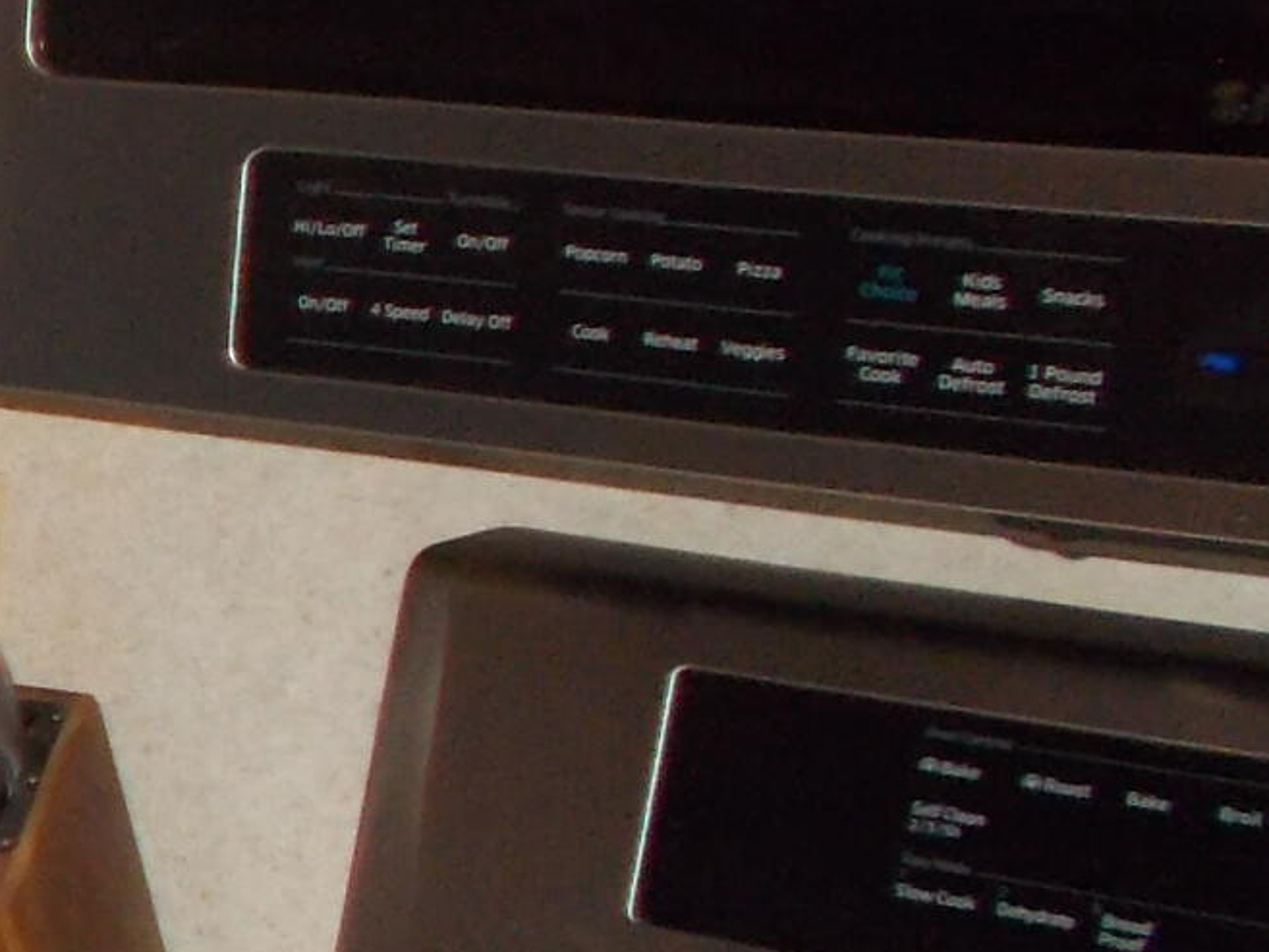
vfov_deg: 10.8
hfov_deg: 12.1
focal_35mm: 137
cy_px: 697
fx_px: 5023
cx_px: -1565
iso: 200
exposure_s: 1/25
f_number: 3.4
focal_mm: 5.3
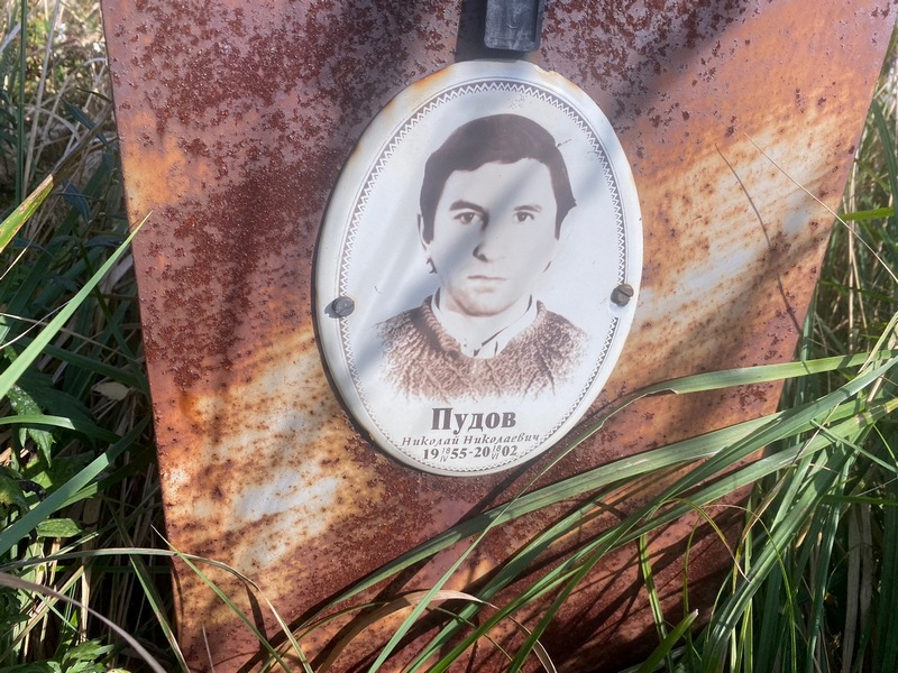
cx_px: 449
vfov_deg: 53.1
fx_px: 674
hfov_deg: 67.3
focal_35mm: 26
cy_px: 336
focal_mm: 4.25
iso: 32
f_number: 1.8
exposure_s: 1/1927
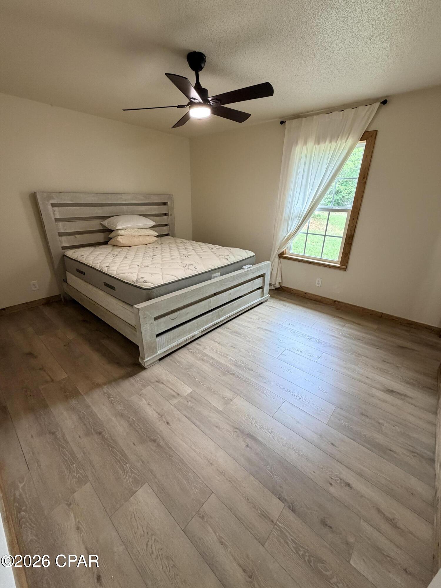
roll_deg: -2.0
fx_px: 238
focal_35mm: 14
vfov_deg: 102.1
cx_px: 220
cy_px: 294
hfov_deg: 85.7
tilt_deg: -22.9
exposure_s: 1/60
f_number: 2.2
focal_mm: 2.22
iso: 320
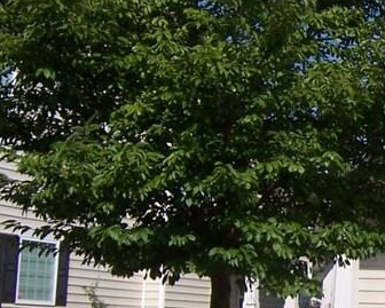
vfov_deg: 13.0
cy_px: 180
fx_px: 1356
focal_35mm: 119
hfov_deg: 15.0
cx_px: 569
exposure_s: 1/1000
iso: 80
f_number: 4.8
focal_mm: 6.7
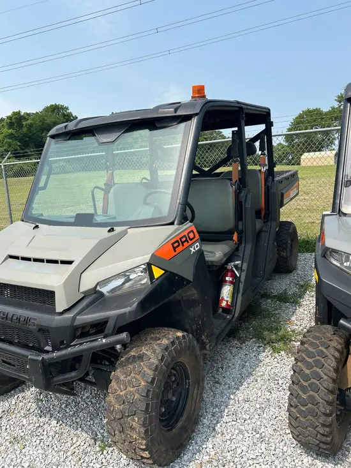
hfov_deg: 53.1
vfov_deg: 67.3
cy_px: 234
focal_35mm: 26
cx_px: 176
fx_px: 351
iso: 50
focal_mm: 5.7
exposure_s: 1/3460
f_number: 1.5
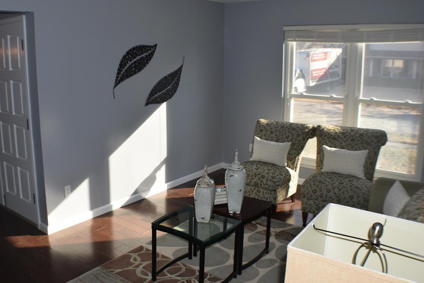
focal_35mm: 44
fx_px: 518
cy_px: 131
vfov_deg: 30.5
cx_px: 170
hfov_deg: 44.3
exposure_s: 1/125
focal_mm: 24
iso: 140
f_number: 5.6
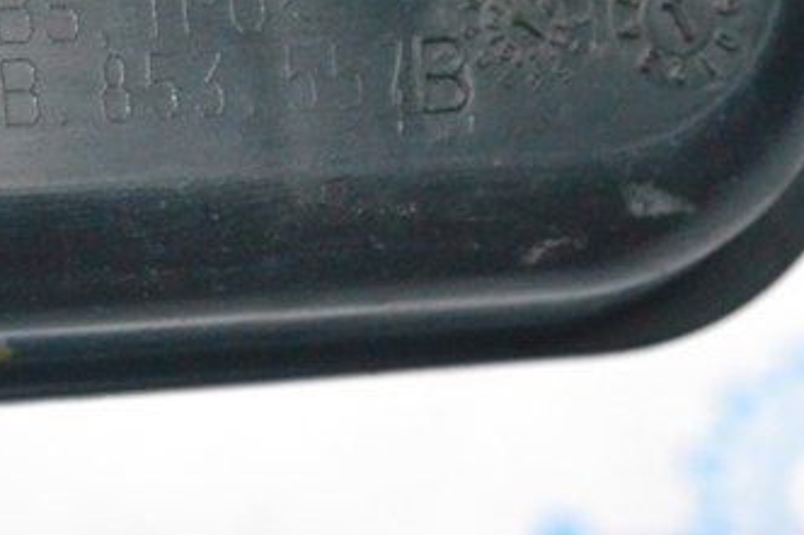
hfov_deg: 12.9
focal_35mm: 159
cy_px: 138
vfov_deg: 8.6
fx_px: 3548
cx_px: 242
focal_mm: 55
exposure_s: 1/160
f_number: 10
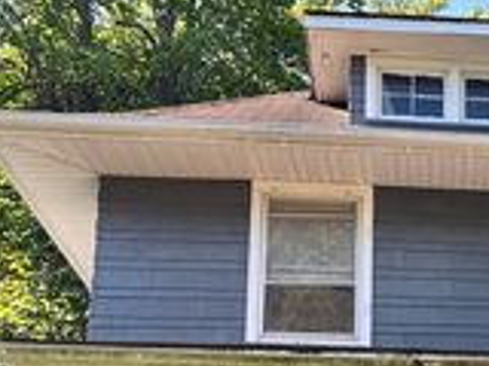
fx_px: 1144
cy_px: 425
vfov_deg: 17.5
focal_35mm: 81
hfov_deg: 22.5
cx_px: 559
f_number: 1.6
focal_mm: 5.96
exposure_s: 1/493
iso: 50
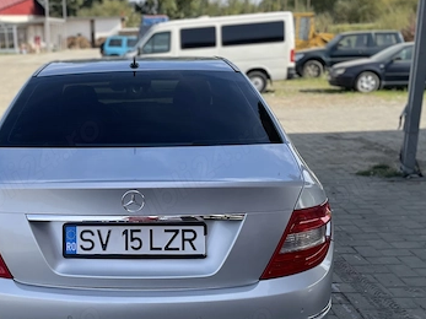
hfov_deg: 40.9
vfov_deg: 32.1
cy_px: 191
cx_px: 107
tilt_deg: -15.5
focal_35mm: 45
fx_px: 554
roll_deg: +1.5
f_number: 1.6
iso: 50
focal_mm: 4.2
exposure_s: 1/2564
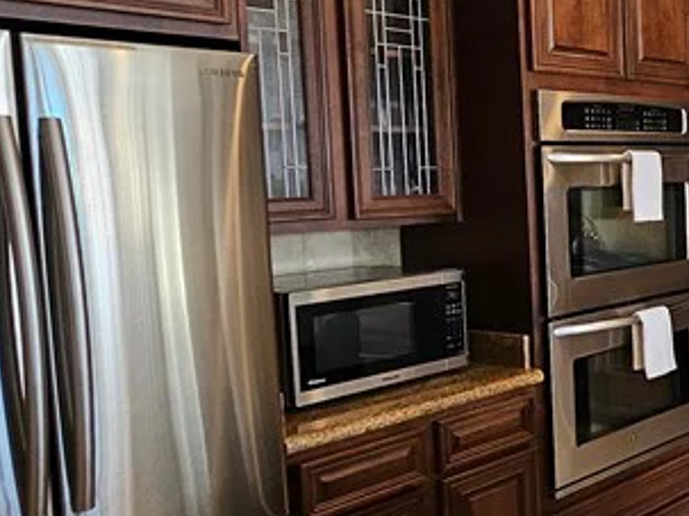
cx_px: 907
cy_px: 232
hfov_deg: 32.0
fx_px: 875
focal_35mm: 44
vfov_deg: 32.8
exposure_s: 1/60
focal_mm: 1.7
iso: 64
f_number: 2.2
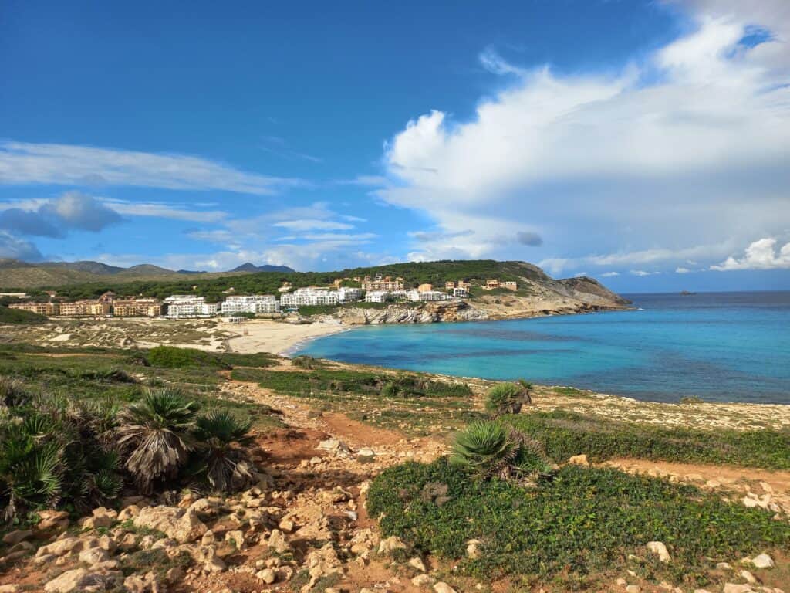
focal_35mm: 25
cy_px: 296
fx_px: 571
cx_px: 395
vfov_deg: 54.9
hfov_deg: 69.4
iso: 25
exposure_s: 1/769
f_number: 1.8
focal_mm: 4.6
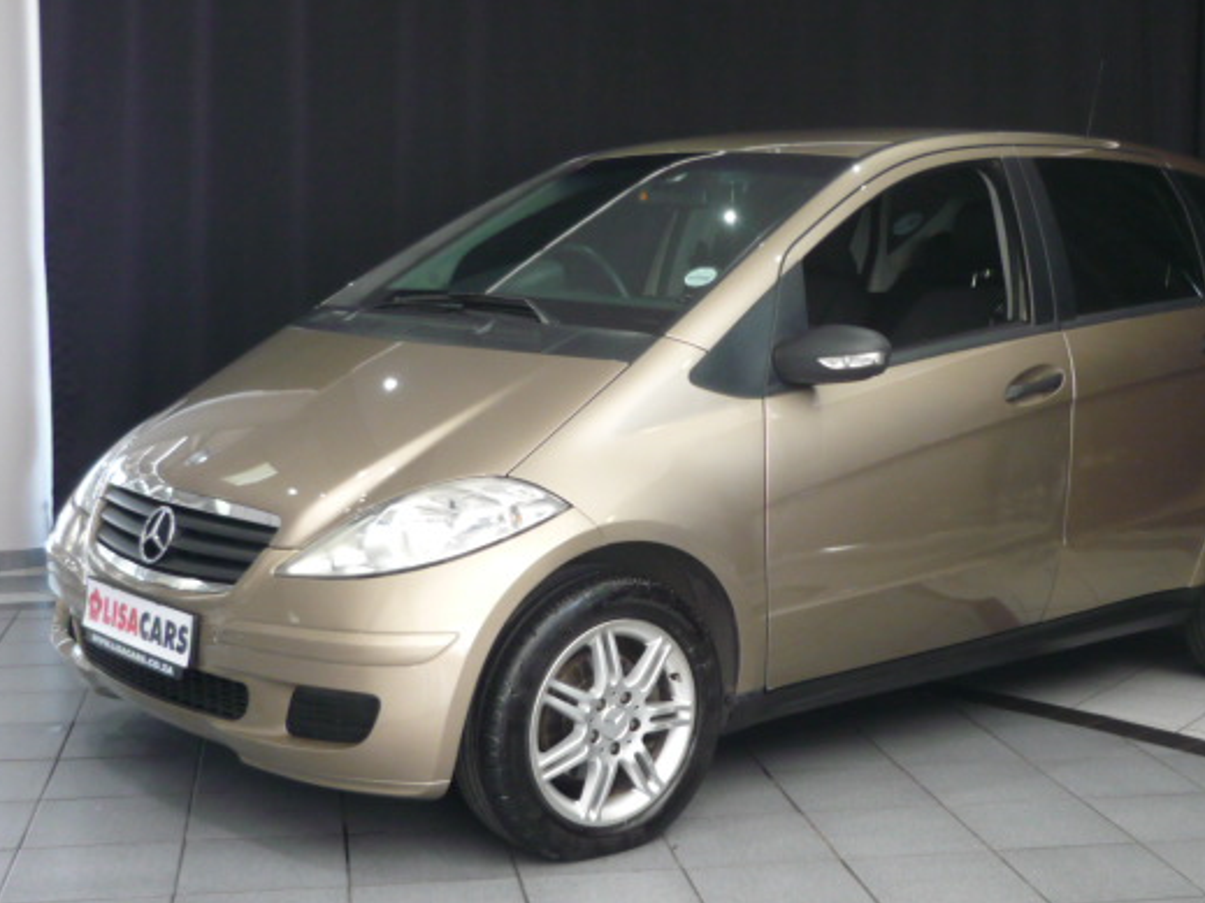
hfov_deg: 36.0
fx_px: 1845
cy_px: 478
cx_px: 727
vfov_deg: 27.5
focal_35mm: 53
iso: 200
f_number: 2.8
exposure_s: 1/30
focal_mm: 5.5
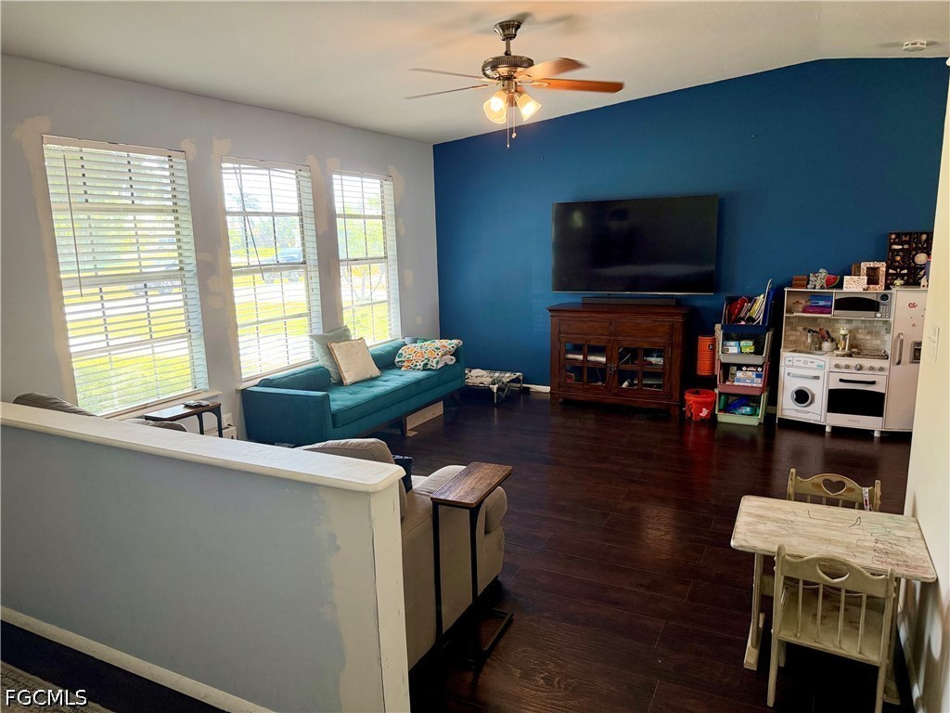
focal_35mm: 24
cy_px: 356
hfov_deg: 71.6
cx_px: 475
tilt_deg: -9.5
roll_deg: +1.0
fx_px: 659
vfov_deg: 56.8
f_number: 1.78
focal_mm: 6.76
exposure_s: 1/115
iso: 200
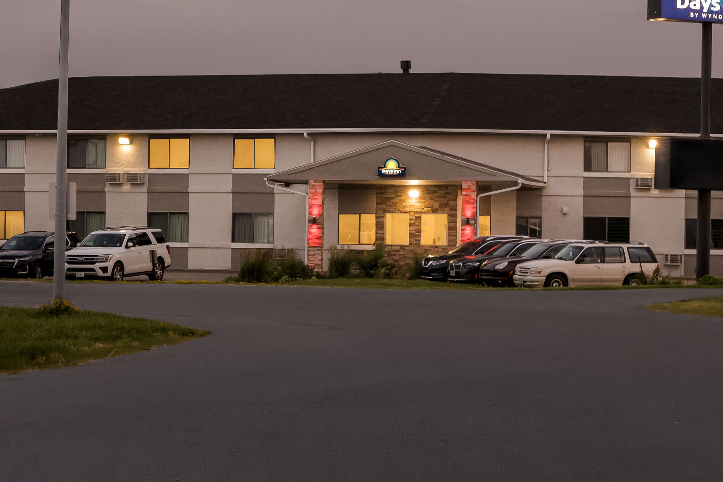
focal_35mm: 148
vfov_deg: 9.3
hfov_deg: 13.9
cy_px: 225
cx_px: 392
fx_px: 2972
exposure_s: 1/4
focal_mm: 78
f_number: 10
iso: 400
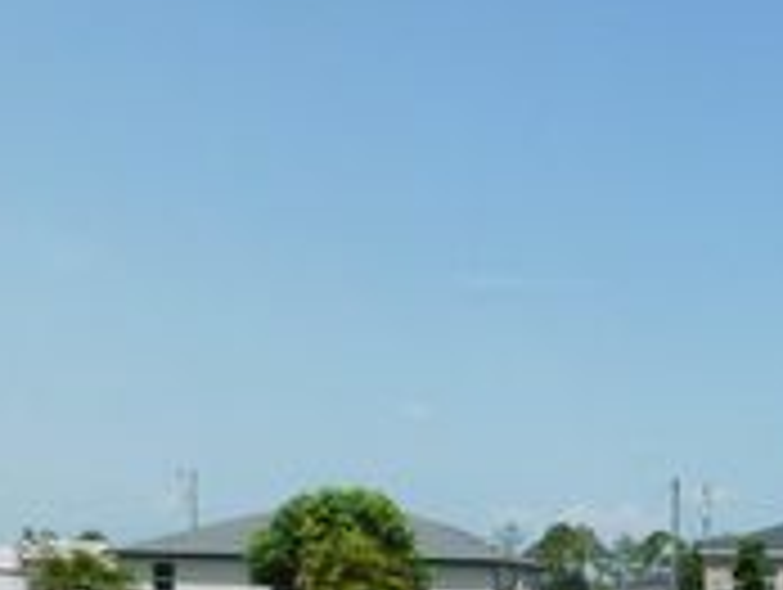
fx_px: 1495
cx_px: 963
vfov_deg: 20.7
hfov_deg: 25.9
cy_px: 727
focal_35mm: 66
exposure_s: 1/640
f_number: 6
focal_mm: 4
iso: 125
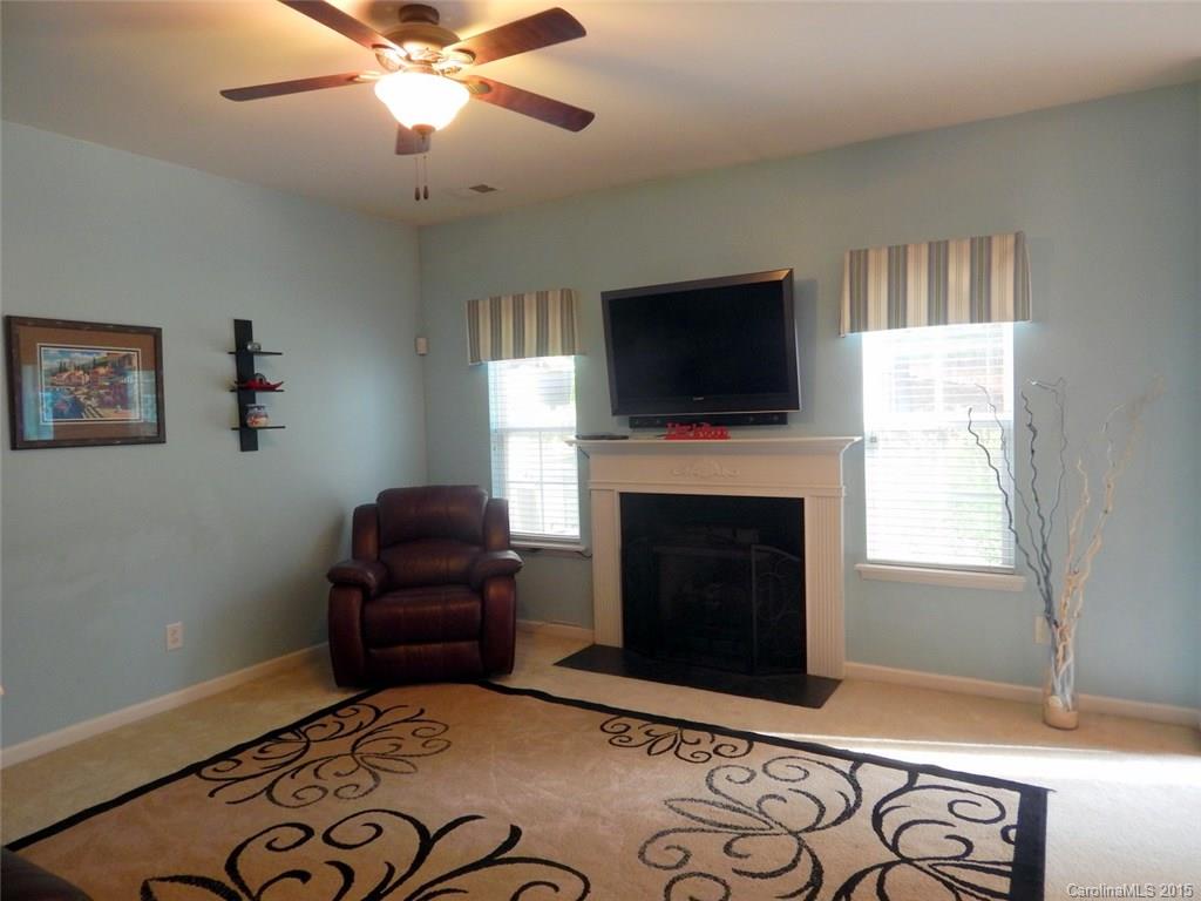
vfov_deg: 58.9
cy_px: 450
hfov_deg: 73.9
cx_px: 600
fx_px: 798
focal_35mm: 23
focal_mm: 4
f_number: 3
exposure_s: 1/30
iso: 200
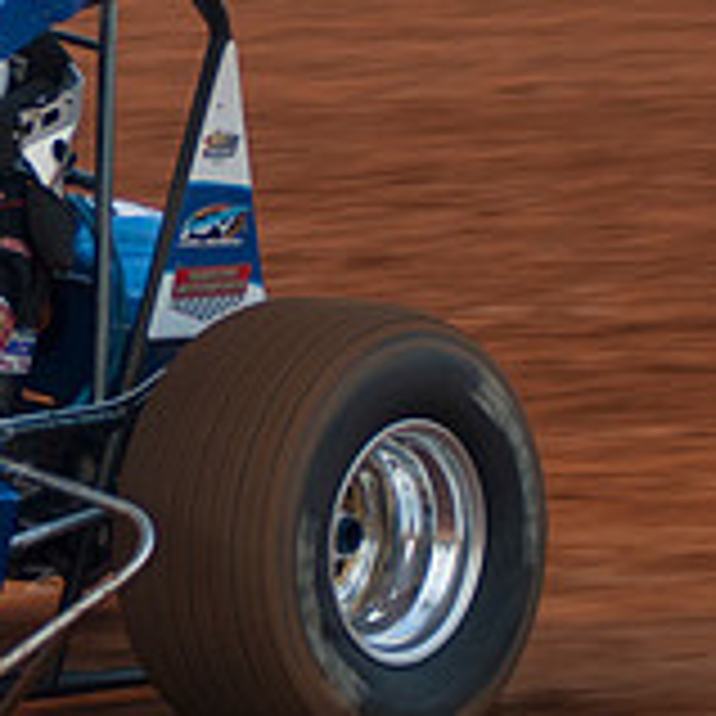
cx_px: -221
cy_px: 153
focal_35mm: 372
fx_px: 8705
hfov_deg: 4.7
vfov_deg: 4.7
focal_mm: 80
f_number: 2.8
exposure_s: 1/500
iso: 250
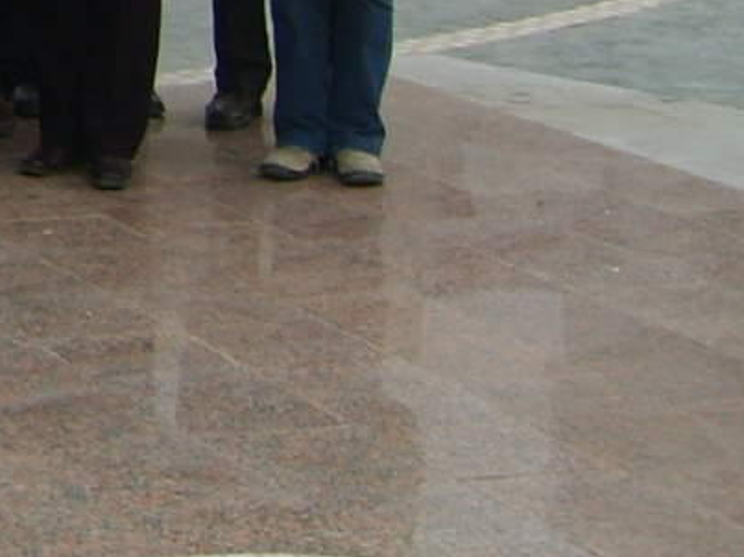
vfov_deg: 9.4
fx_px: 3137
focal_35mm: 146
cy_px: -596
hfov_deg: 12.0
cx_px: -771
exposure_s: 1/250
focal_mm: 5.8
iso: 50
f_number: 2.8
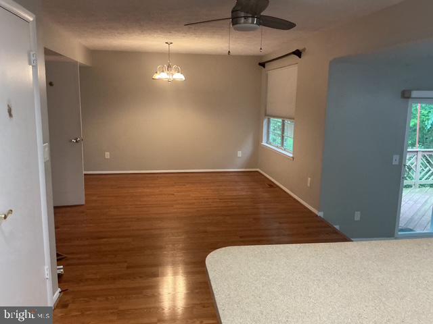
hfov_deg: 61.7
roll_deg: -1.1
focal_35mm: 29
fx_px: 363
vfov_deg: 48.2
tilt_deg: -10.1
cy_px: 162
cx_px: 216
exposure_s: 1/60
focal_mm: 3
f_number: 1.8
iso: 160
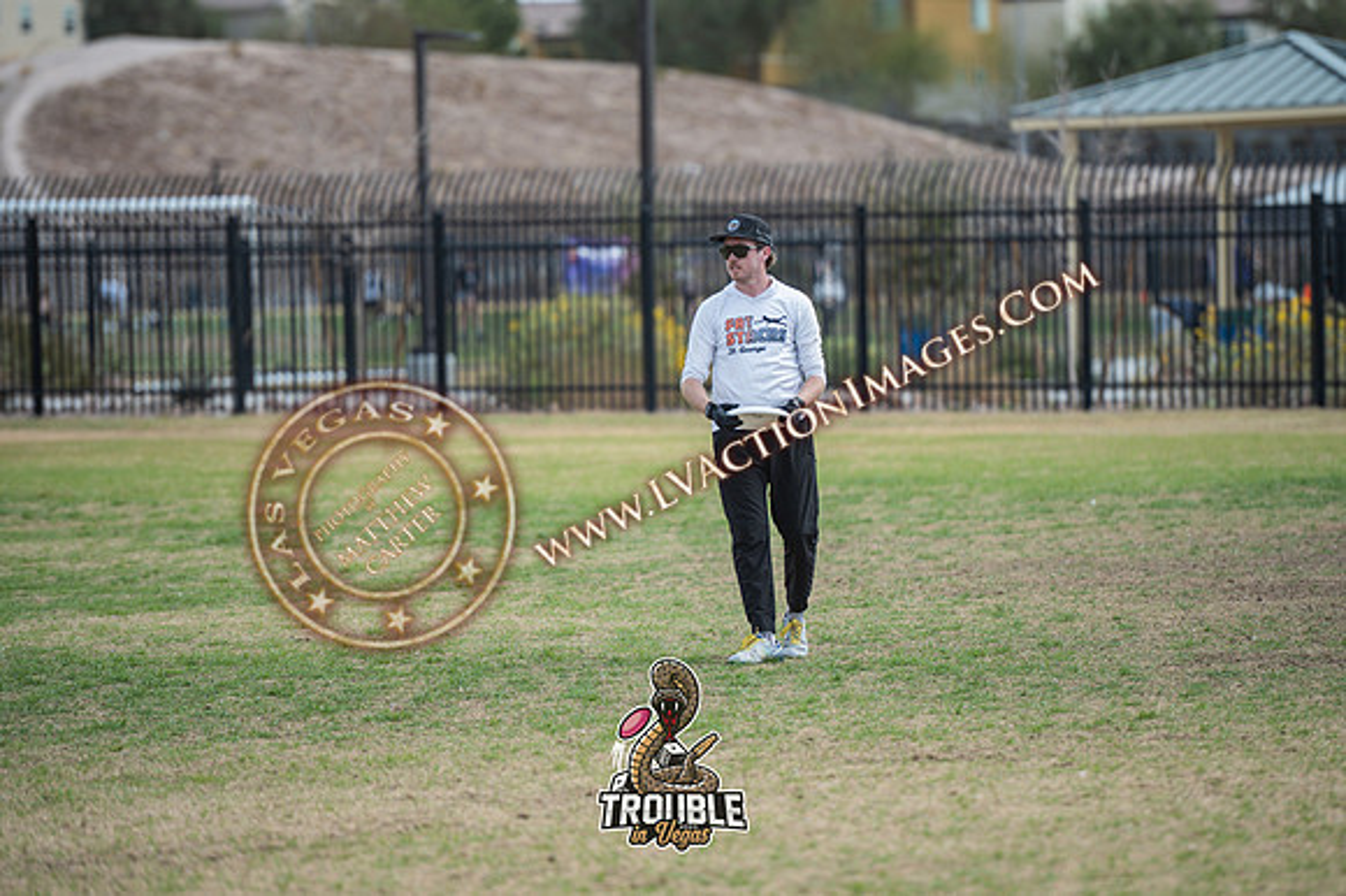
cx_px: 706
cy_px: 449
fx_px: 8394
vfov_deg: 6.1
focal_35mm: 225
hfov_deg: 9.2
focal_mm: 200
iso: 160
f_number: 3.2
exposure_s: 1/2000
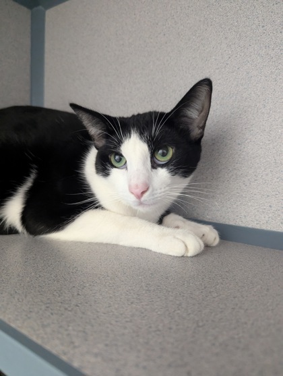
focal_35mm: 24
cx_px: 142
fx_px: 261
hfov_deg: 56.9
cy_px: 188
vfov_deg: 71.5
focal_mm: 6.81
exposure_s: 1/120
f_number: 1.85
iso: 3078
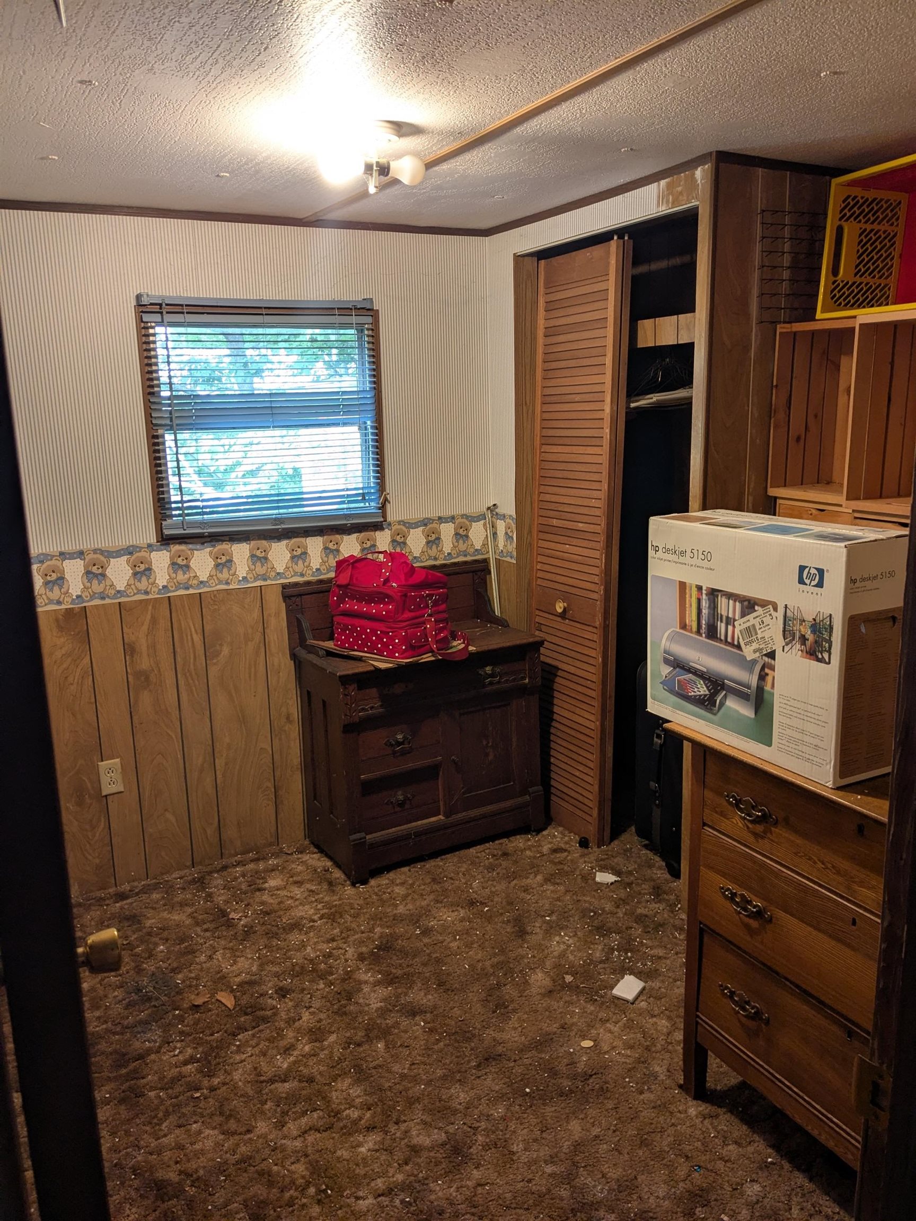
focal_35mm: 27
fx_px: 953
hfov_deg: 51.4
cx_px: 458
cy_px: 610
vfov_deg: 65.3
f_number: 1.73
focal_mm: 4.38
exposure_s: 1/24
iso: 109
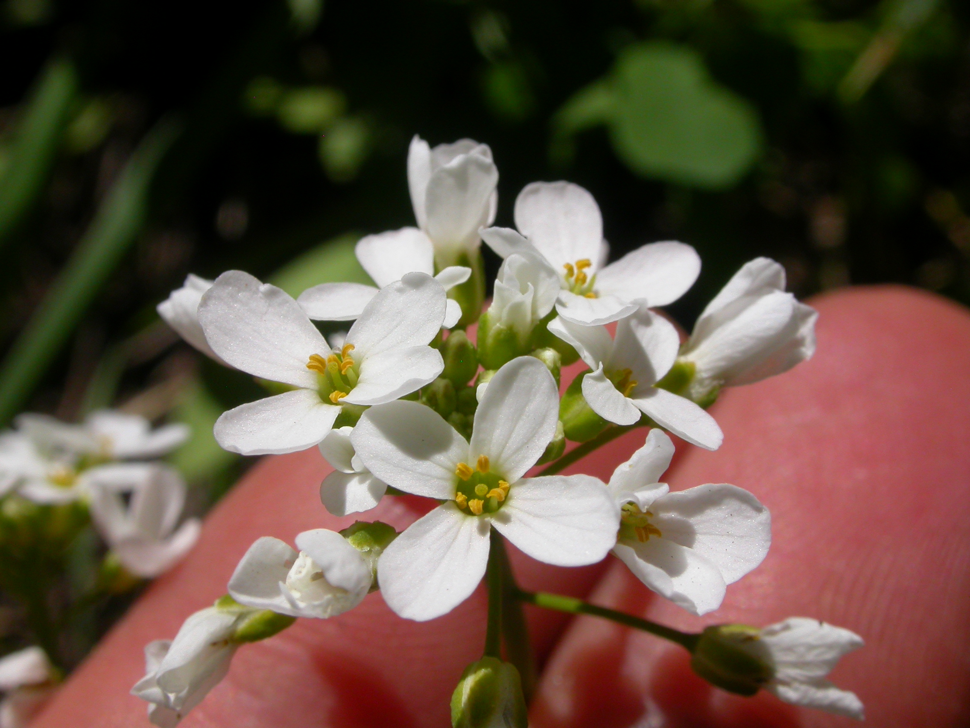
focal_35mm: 60
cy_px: 364
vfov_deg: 24.4
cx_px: 485
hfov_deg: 32.2
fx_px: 1681
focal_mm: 12.6
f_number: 8.9
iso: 100
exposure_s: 1/624
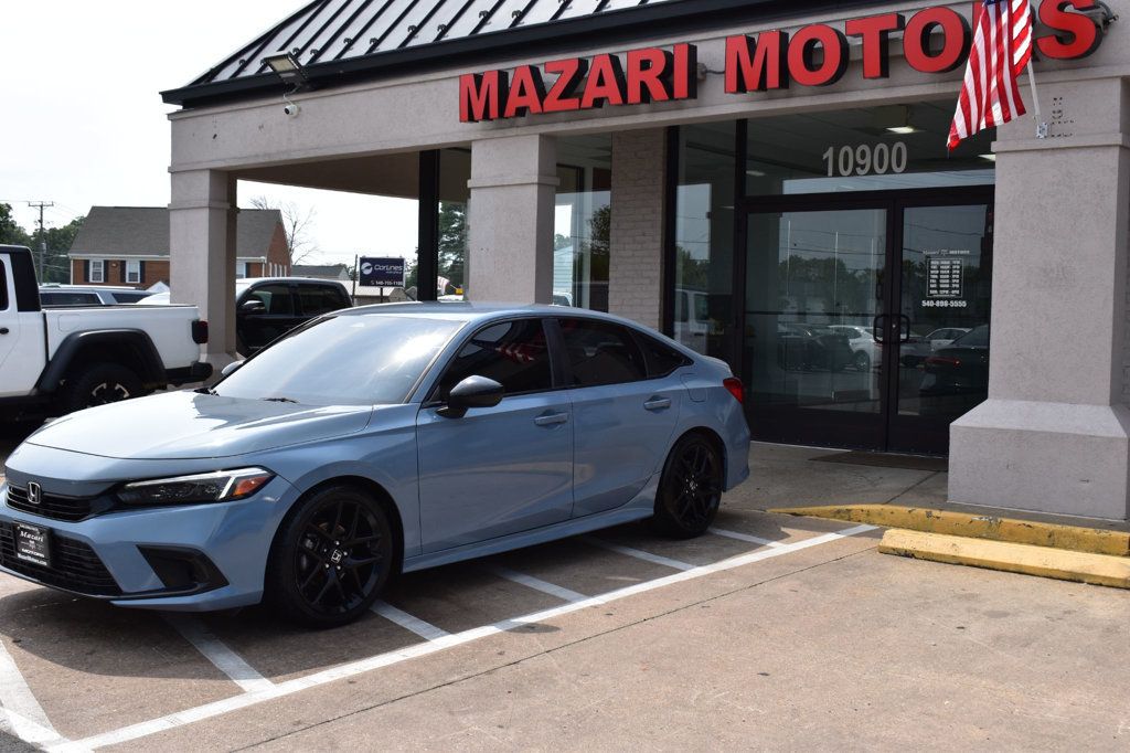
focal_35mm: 40
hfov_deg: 47.9
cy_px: 376
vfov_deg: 33.0
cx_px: 565
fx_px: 1271
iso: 360
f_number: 11
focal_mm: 27
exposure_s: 1/500
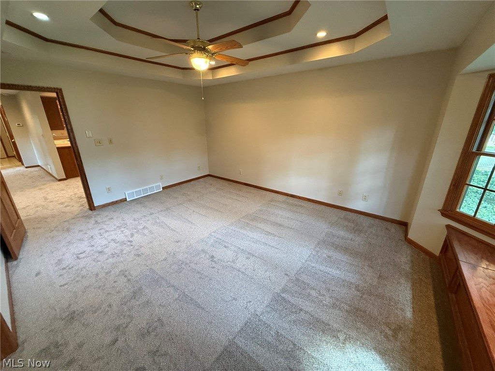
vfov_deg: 85.7
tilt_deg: -18.2
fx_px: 200
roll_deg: +0.2
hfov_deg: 102.1
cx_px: 248
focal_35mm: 14
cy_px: 186
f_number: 2.2
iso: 400
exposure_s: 1/60
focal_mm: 2.22
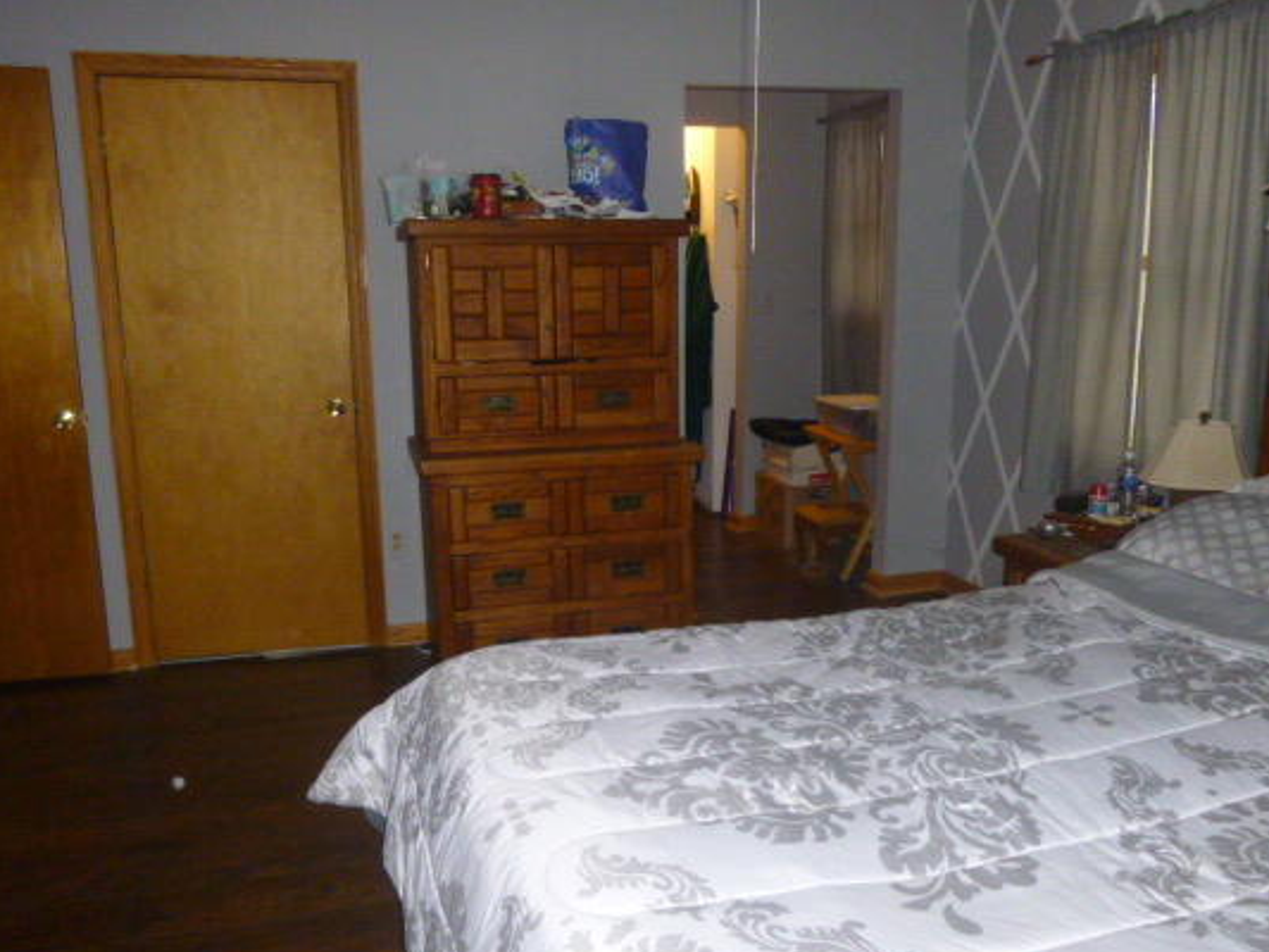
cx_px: 659
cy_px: 512
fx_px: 1100
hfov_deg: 59.9
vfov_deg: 46.8
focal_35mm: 30
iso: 400
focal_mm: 4.5
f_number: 3.1
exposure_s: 1/60
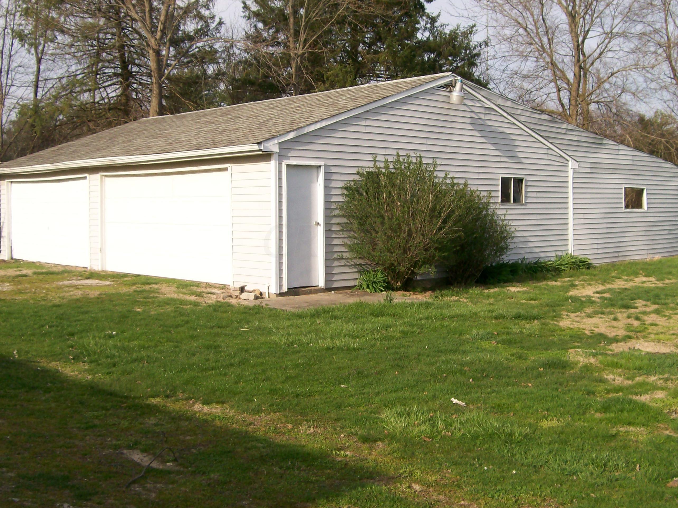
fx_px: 823
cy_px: 240
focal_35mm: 42
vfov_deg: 34.3
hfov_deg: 44.8
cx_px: 341
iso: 80
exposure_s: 1/459
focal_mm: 6
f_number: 4.8
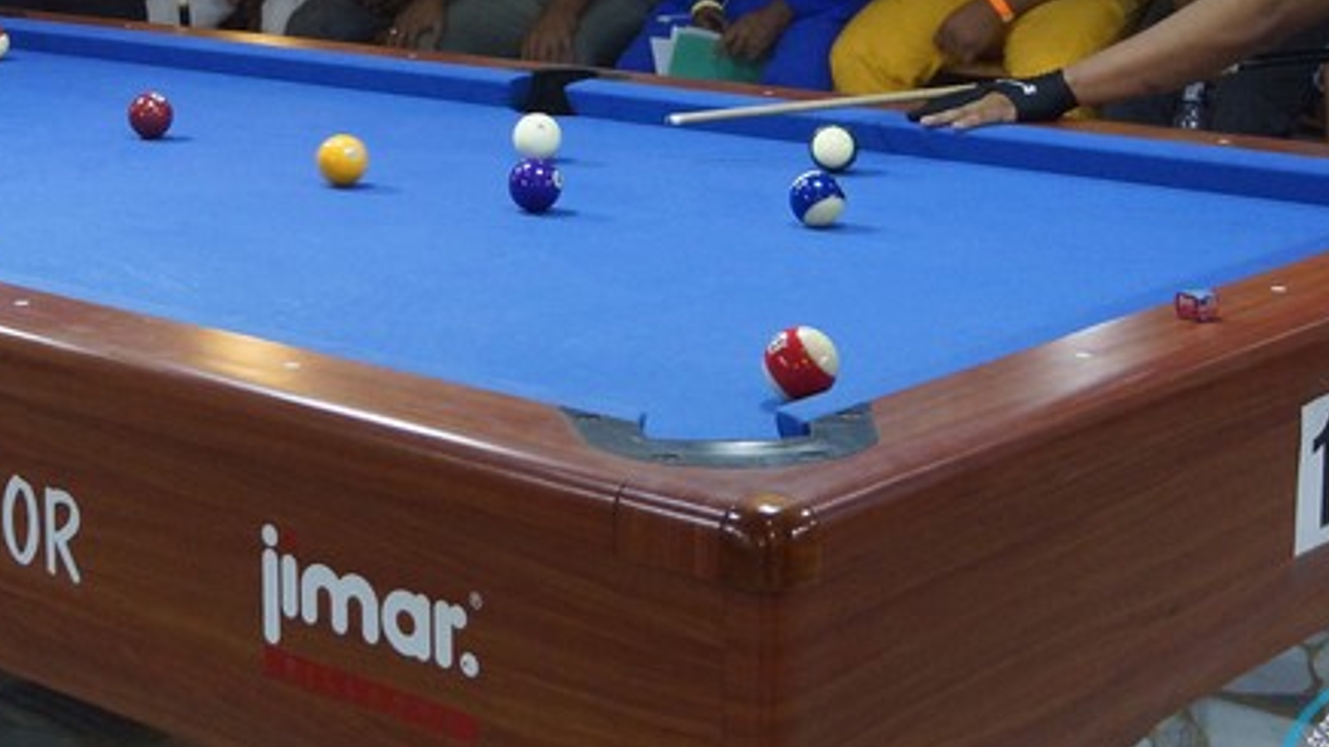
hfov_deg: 28.1
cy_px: 111
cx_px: 442
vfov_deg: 15.9
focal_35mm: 75
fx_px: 2642
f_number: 4
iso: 1600
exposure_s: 1/100
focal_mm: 26
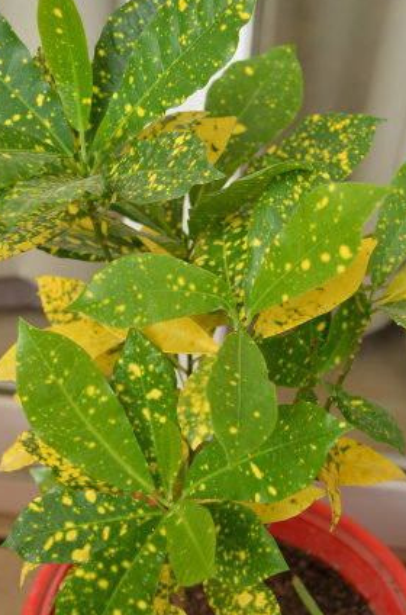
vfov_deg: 38.3
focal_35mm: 52
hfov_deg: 25.8
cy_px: 294
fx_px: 885
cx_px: 182
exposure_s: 1/60
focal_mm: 24
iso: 100
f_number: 5
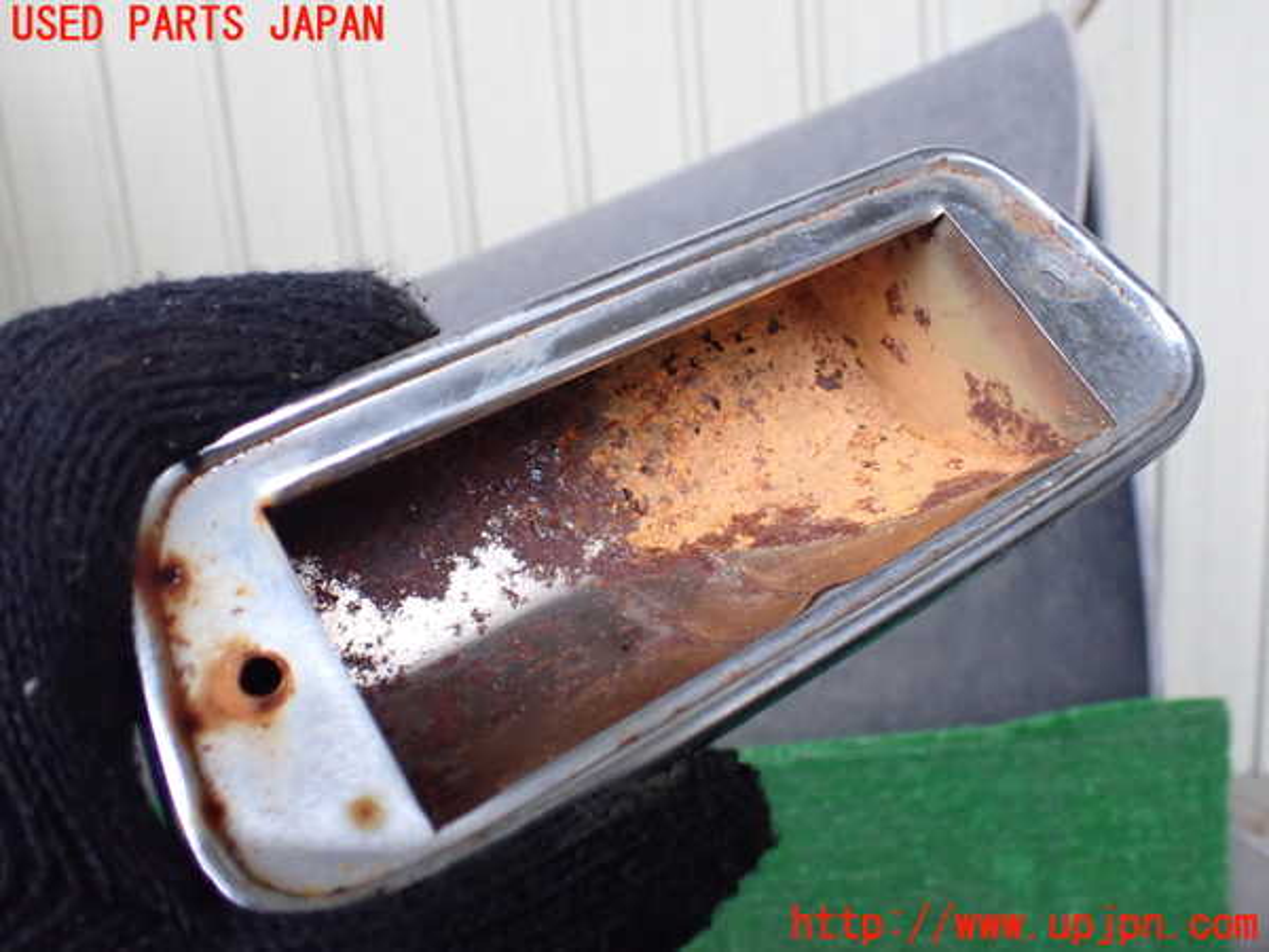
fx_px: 1100
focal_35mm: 30
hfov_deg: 60.0
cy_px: 476
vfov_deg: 46.8
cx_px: 634
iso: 800
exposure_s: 1/100
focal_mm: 5.4
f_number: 2.3
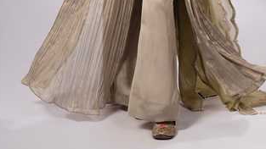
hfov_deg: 17.4
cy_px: -70
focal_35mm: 123
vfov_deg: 9.6
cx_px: 143
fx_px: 867
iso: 160
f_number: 7.1
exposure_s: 1/160
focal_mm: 47
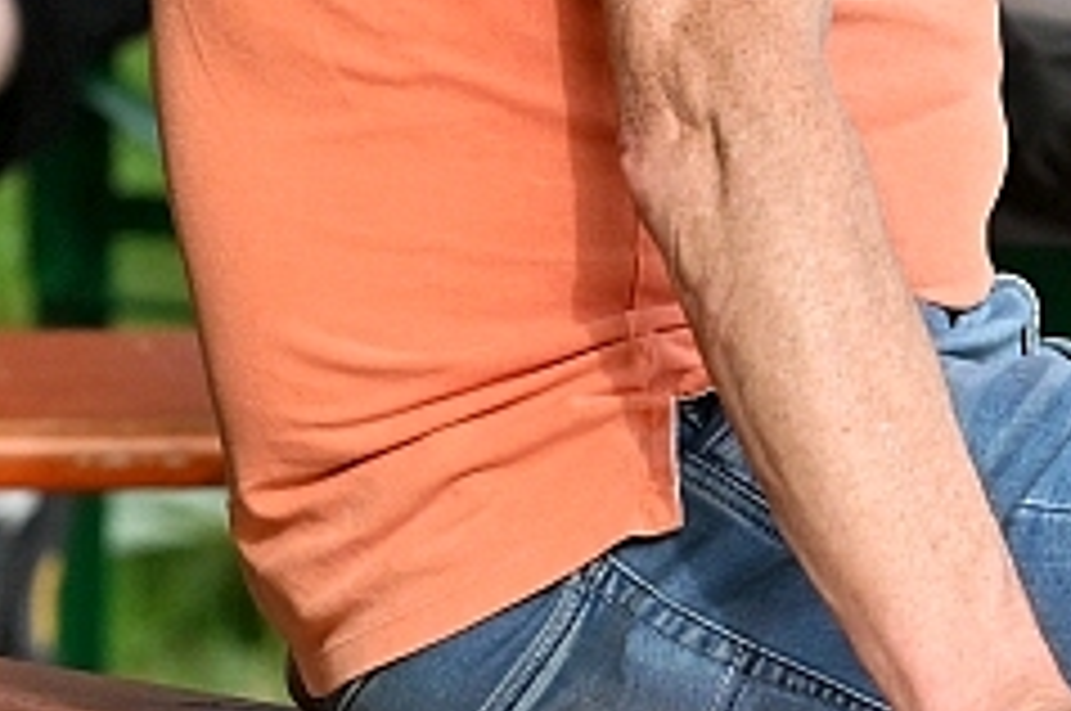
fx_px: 37493
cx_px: 742
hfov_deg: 1.6
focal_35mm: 1262
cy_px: -320
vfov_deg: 1.1
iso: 320
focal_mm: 200
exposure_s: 1/1000
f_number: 4
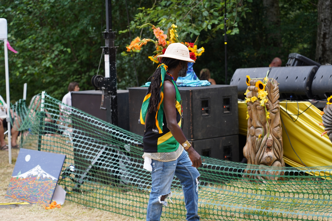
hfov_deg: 19.5
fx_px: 968
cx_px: 166
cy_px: 110
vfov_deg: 13.0
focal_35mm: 105
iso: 400
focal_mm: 105
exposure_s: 1/160
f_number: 4
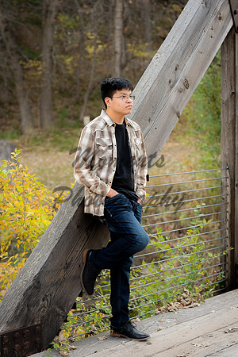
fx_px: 843
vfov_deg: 23.9
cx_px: 119
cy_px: 178
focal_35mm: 85
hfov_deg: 16.1
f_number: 3.5
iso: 200
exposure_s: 1/125
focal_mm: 85
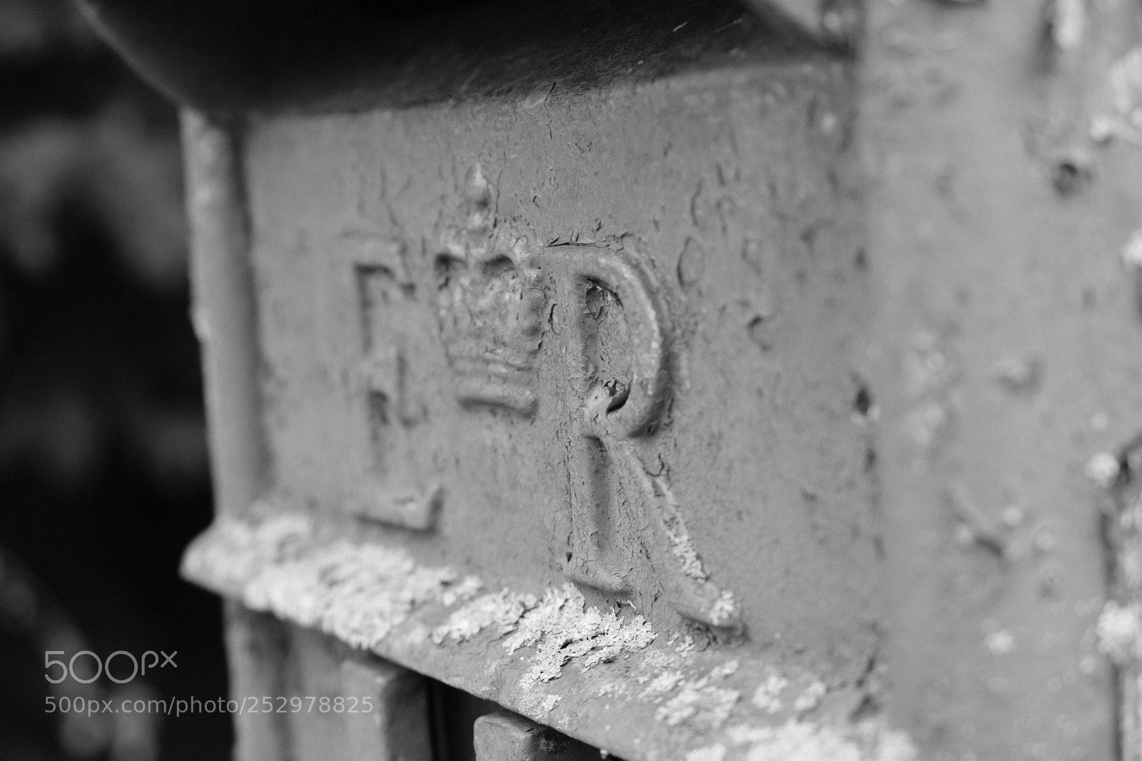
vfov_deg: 22.3
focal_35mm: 61
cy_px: 380
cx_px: 571
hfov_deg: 32.9
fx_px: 1935
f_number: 5
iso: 800
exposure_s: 1/60
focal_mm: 40.7
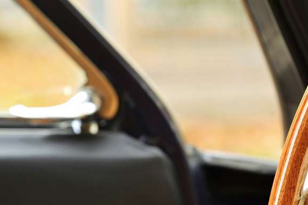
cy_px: 159
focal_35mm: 198
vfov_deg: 6.9
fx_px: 1693
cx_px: 225
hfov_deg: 10.4
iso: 400
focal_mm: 120
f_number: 6.3
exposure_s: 1/80
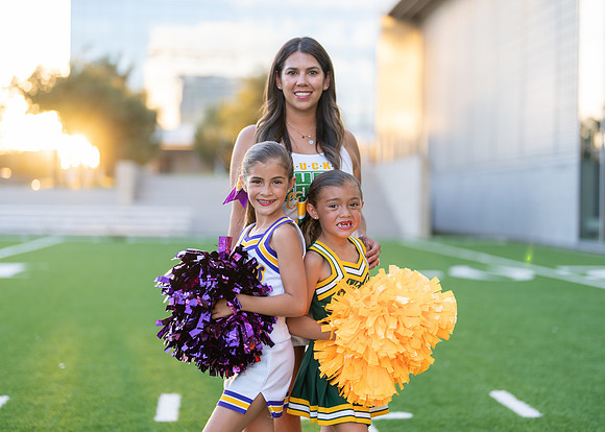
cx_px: 305
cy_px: 205
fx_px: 974
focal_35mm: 57
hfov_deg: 34.5
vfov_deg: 25.0
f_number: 1.2
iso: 125
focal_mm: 50
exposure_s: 1/400
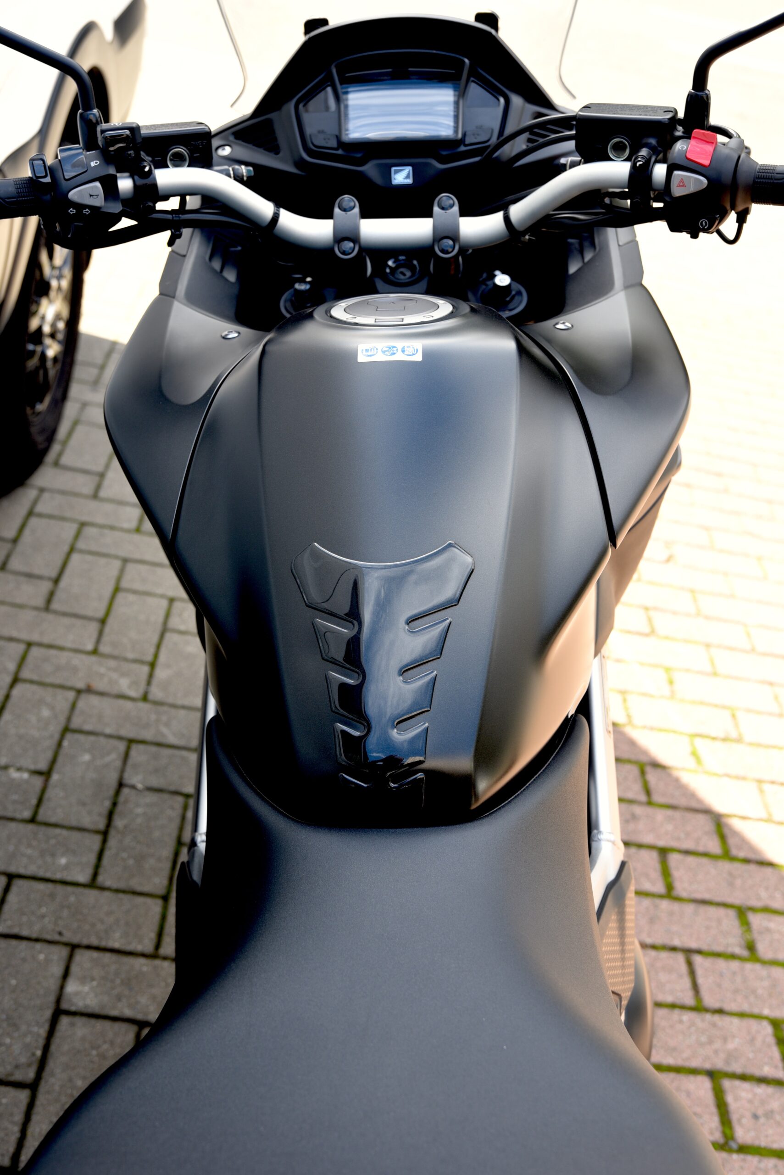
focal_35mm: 40
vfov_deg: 48.4
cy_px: 588
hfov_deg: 33.4
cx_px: 392
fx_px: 1305
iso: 200
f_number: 5.6
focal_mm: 40
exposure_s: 1/125
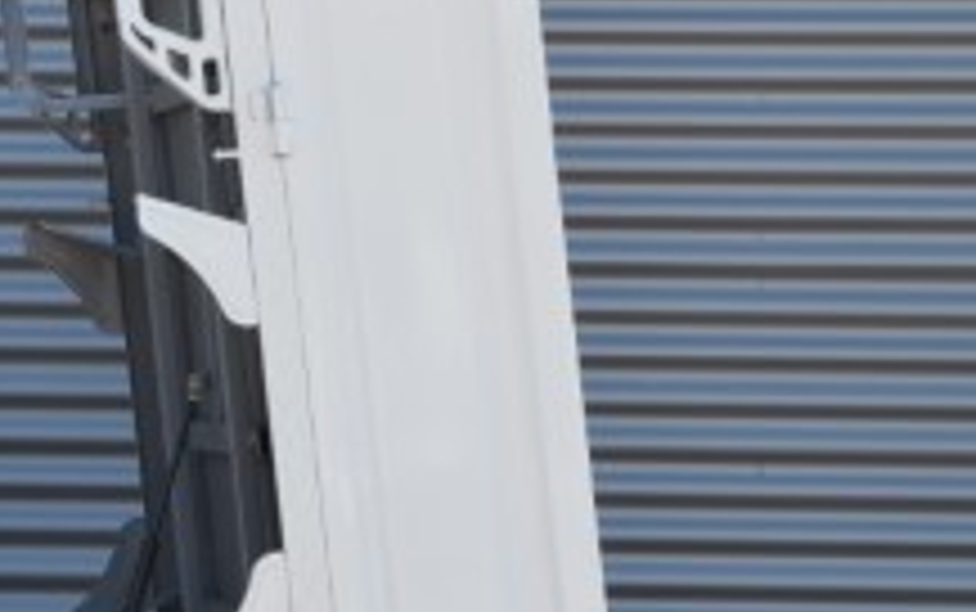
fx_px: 4339
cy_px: 333
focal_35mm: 163
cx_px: -412
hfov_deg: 12.3
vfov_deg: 8.1
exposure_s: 1/250
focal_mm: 32
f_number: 8
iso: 200
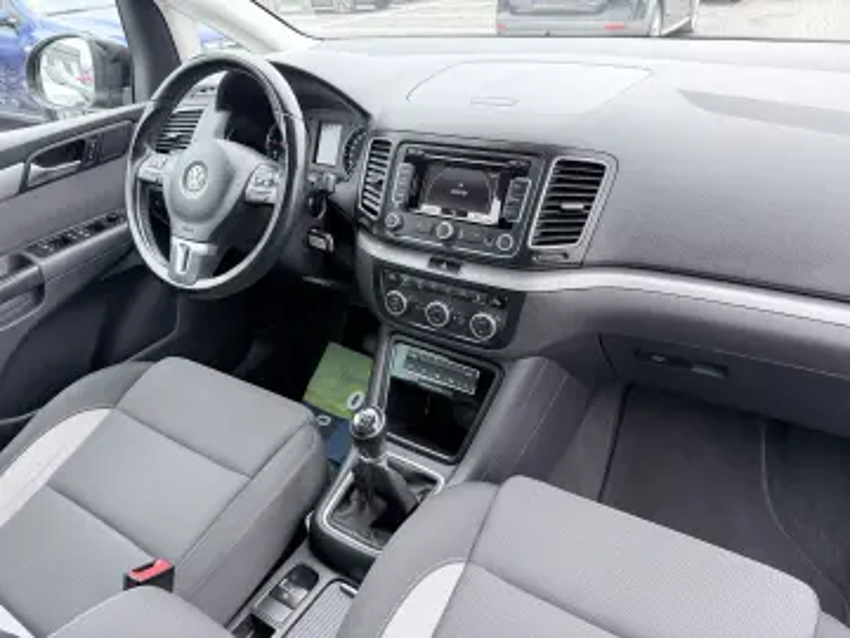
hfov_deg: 71.6
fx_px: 589
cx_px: 425
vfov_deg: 56.8
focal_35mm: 24
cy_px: 319
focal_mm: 6.76
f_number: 1.78
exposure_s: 1/211
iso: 160
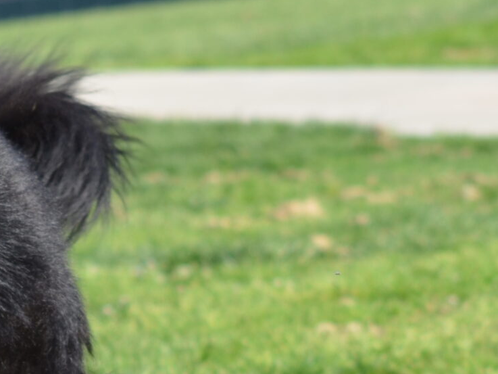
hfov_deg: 5.6
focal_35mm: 350
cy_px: 381
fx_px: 5036
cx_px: -51
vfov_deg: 4.2
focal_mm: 70
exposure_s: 1/500
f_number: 5.6
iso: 200
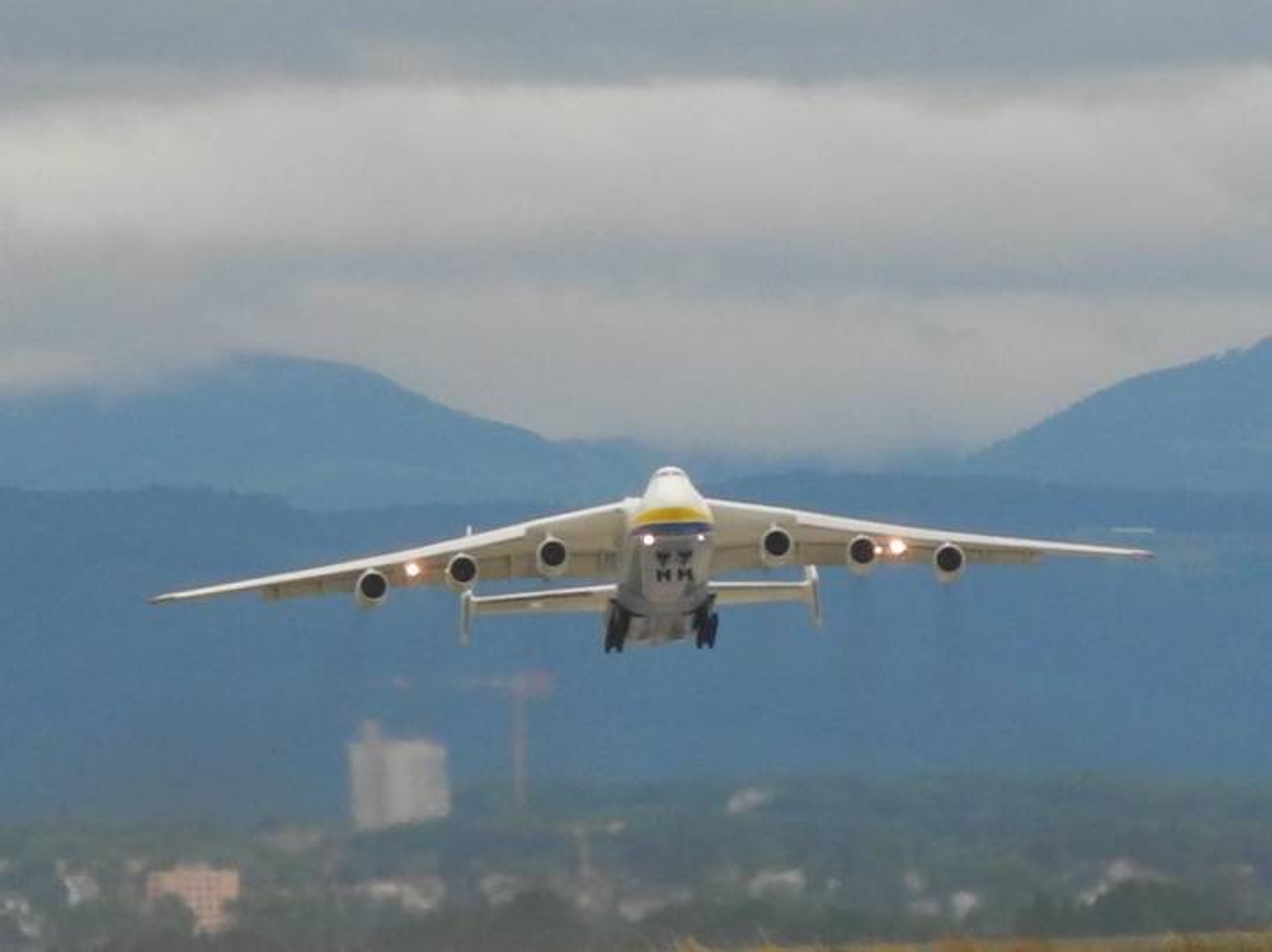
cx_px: 636
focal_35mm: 200
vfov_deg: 7.4
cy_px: 476
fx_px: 7346
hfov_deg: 9.9
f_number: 5.6
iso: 100
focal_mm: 42.6
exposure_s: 1/250
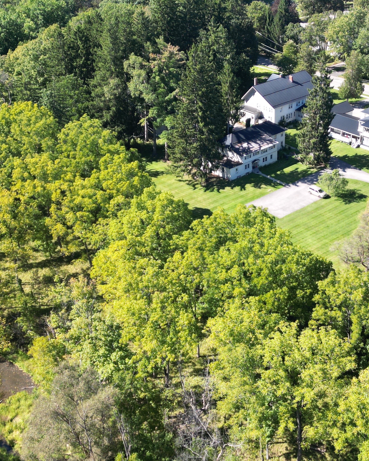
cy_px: 275
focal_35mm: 50
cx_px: 264
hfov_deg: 29.9
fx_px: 683
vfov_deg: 37.2
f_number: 1.7
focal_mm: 6.72
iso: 100
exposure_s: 1/725
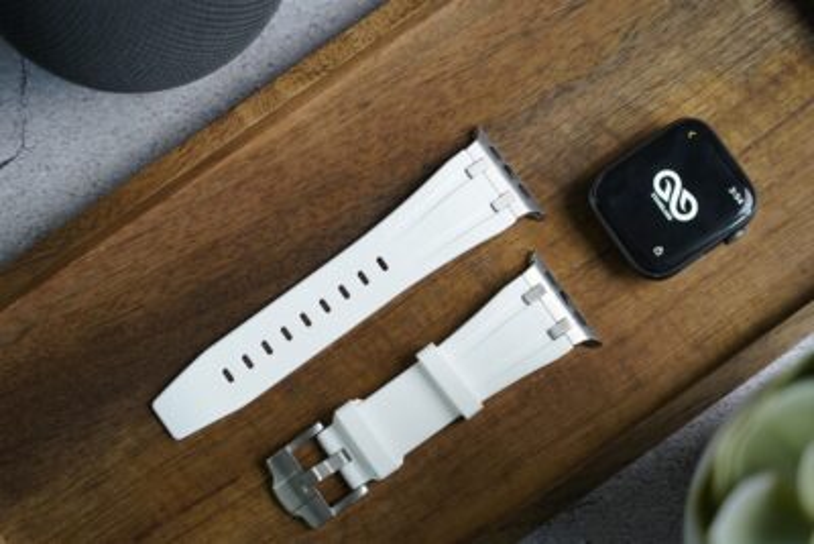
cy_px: 272
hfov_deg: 27.0
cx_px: 407
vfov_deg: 18.2
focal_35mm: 75
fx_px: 1696
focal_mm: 75
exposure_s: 1/160
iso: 1600
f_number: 3.2
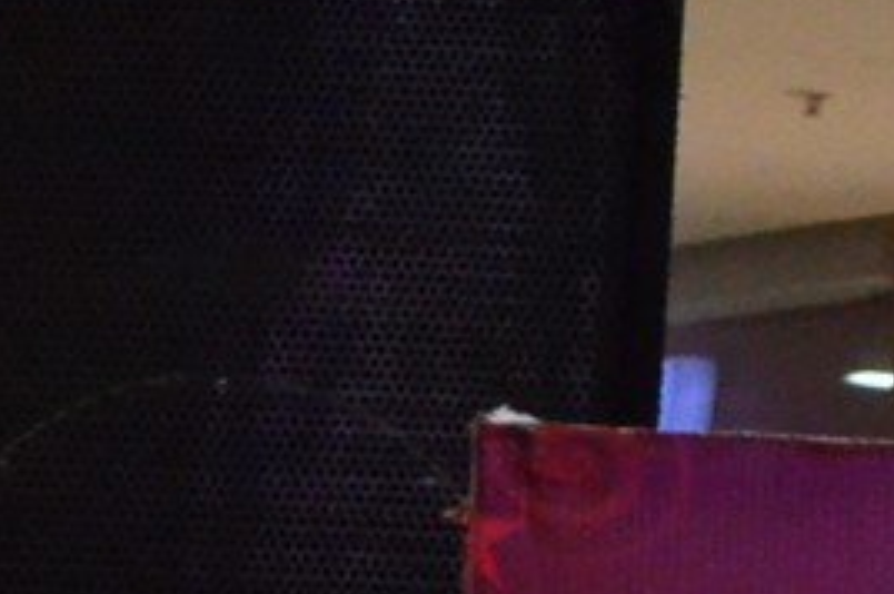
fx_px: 11994
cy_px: 1488
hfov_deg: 4.1
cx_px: -2145
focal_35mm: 484
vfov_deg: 2.8
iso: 3200
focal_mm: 45
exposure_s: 1/100
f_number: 6.3
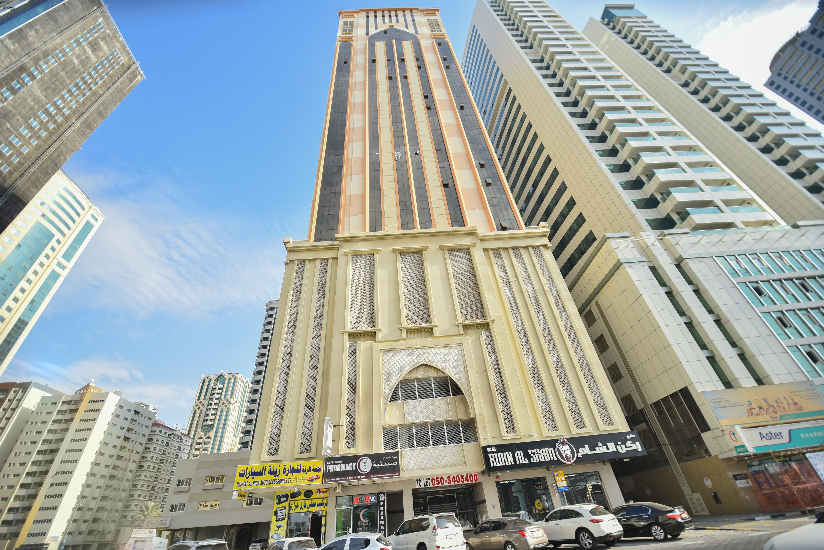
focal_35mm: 14
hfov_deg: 104.2
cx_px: 412
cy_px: 275
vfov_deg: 81.3
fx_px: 321
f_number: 2.8
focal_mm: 14
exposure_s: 1/1250
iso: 200
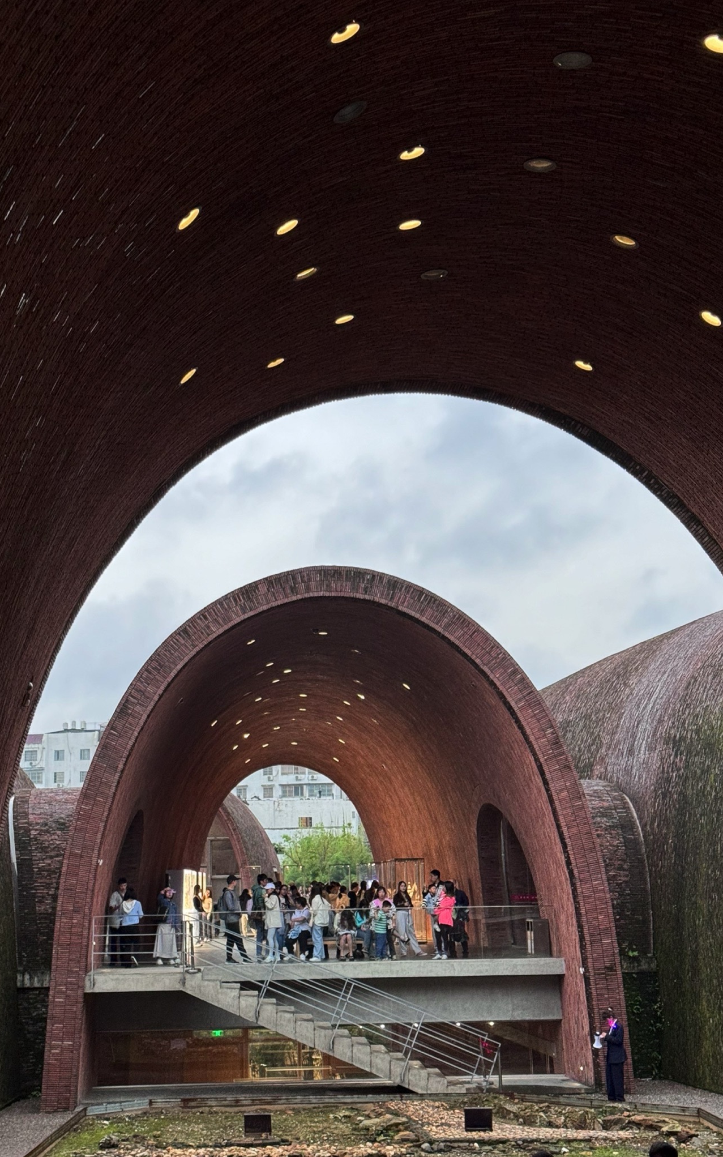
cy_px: 578
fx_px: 1608
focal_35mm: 51
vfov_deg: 39.6
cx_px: 324
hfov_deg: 25.3
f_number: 1.78
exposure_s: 1/60
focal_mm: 6.86
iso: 250
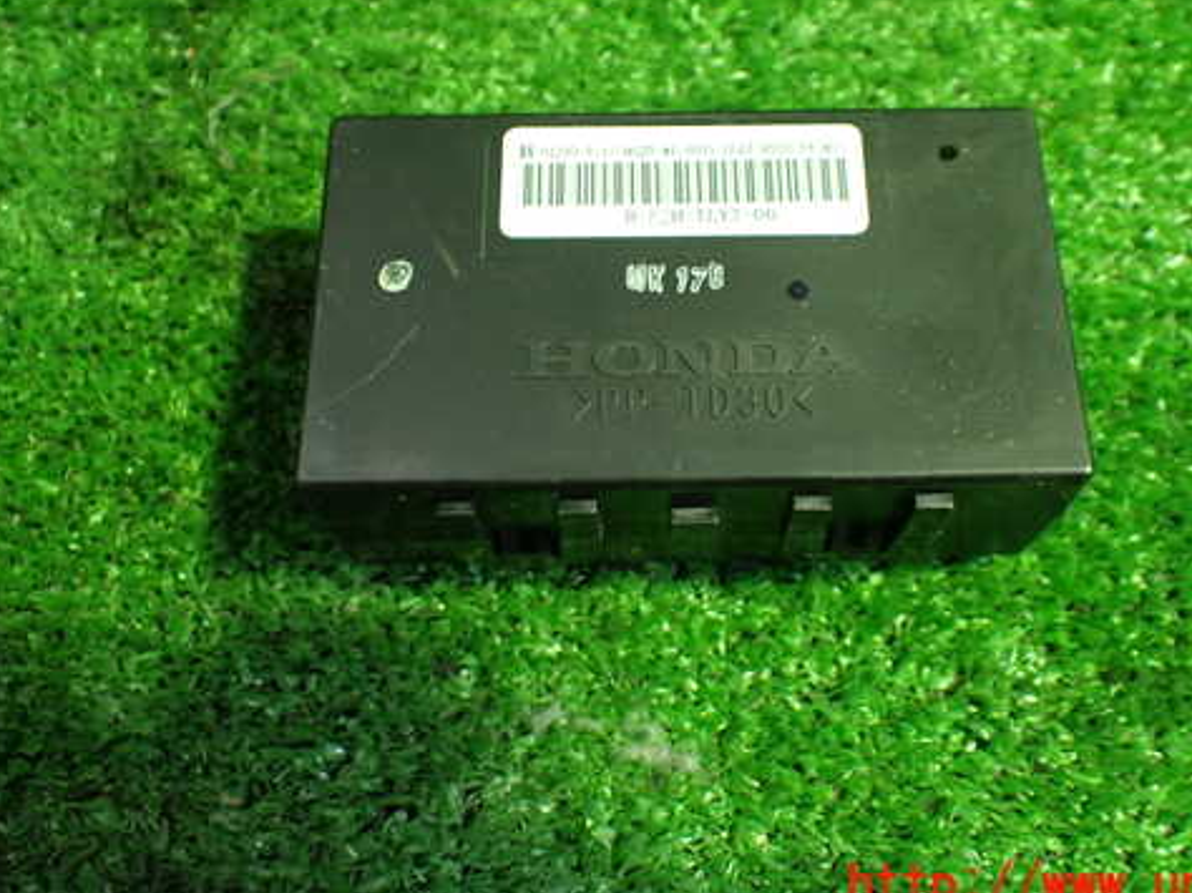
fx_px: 1308
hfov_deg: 48.9
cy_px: 352
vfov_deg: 37.5
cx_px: 661
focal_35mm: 38
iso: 800
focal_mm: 5.4
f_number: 2.3
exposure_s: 1/80
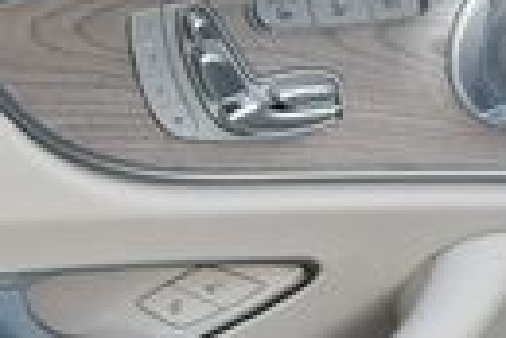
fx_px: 2491
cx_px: -311
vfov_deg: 7.7
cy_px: 412
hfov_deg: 11.0
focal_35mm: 177
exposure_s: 1/250
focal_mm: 18
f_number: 5.6
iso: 320
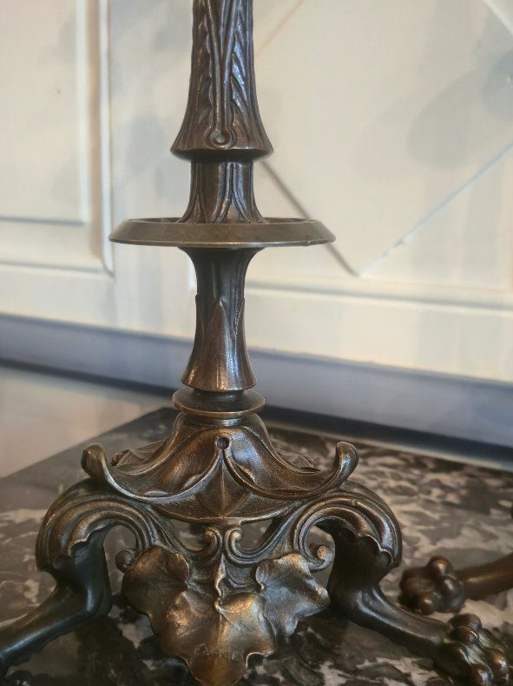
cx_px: 231
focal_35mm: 35
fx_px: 692
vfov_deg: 52.0
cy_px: 434
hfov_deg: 40.6
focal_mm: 5.4
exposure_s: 1/33.3
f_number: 1.8
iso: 640
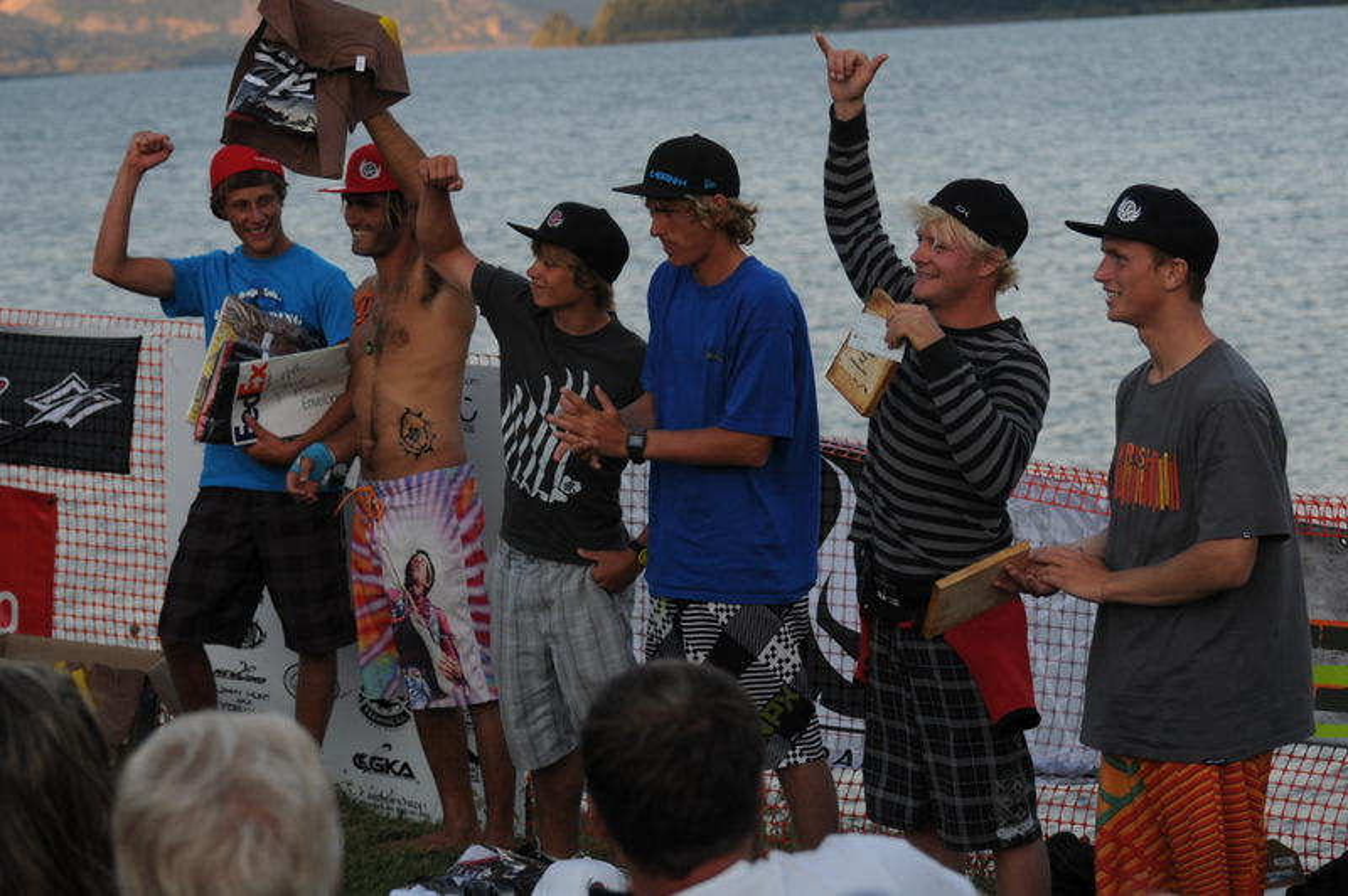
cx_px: 674
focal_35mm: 105
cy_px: 448
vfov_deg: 13.0
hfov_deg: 19.5
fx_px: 3928
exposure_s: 1/250
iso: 200
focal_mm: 70
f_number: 4.5
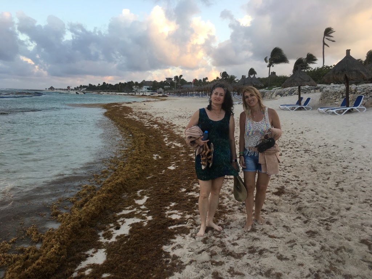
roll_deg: -1.1
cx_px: 186
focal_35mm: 29
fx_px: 312
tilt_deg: -7.0
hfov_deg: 61.7
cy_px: 140
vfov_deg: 48.2
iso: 25
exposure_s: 1/120
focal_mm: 4.15
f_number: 2.2
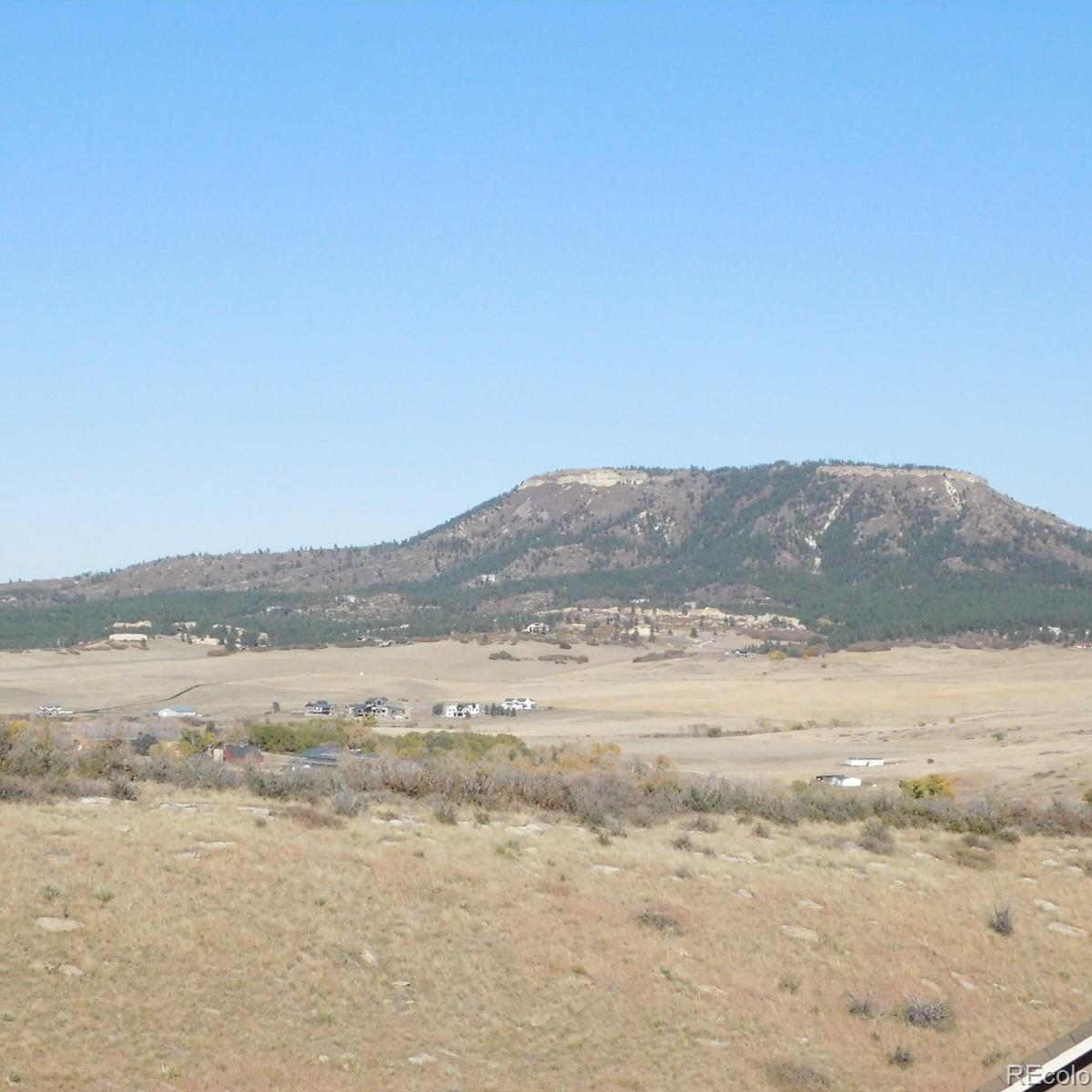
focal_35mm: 84
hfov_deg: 20.6
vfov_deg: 20.6
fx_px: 2998
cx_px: 423
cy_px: 546
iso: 800
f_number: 8.6
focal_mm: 12.6
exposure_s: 1/1500
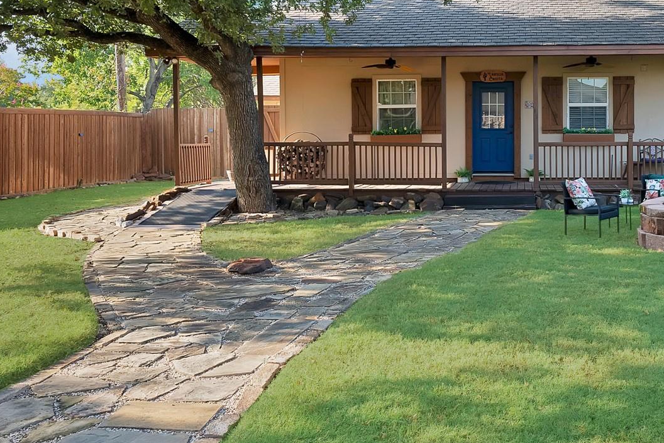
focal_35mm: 36
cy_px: 131
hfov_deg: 51.0
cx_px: 492
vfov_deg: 36.3
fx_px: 664
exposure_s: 1/125
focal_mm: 19
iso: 640
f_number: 9
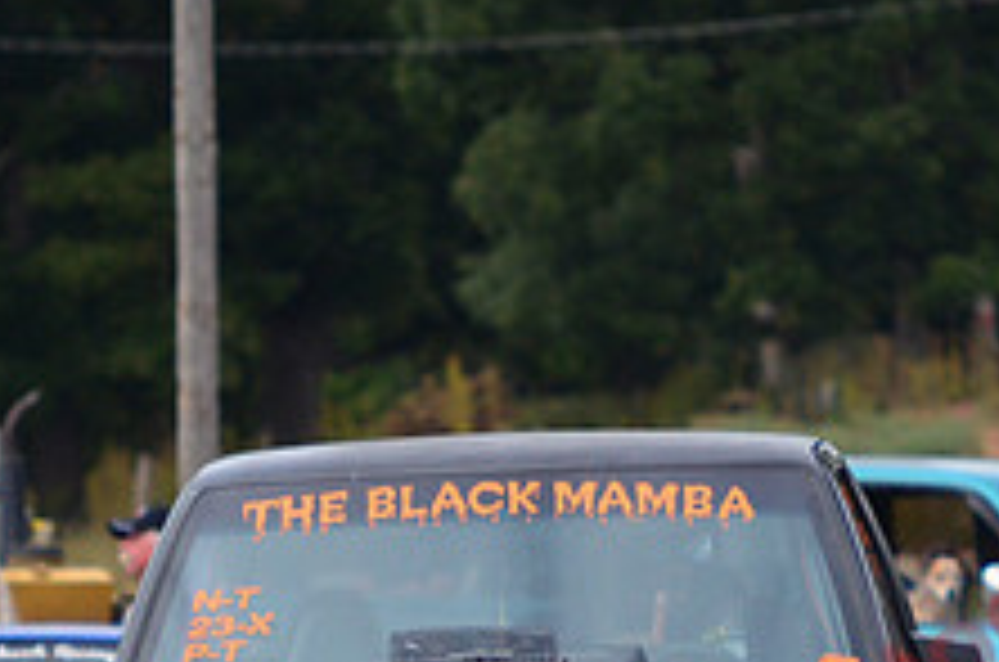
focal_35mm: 785
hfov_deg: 2.6
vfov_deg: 1.7
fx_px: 21737
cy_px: 806
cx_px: 774
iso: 1000
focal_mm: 200
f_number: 5.6
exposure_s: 1/1250
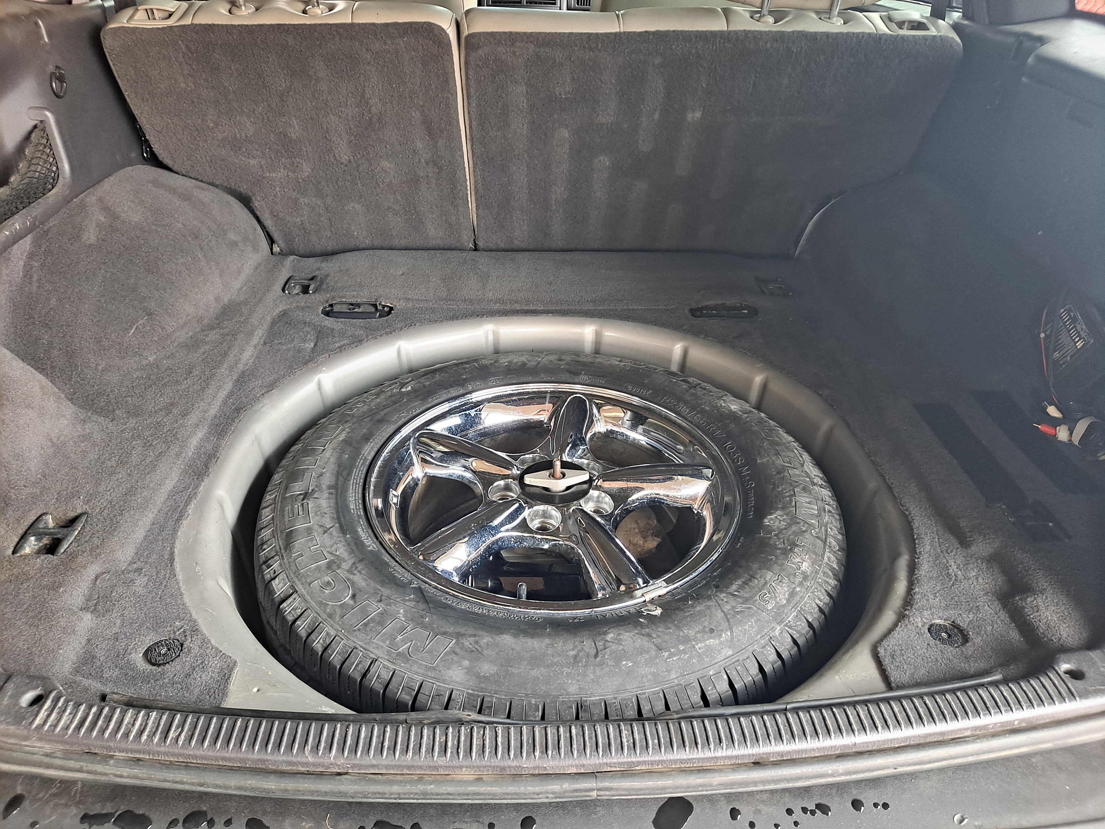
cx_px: 552
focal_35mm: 25
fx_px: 798
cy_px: 414
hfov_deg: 69.4
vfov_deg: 54.9
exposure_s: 1/60
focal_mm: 4.6
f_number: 2
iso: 320
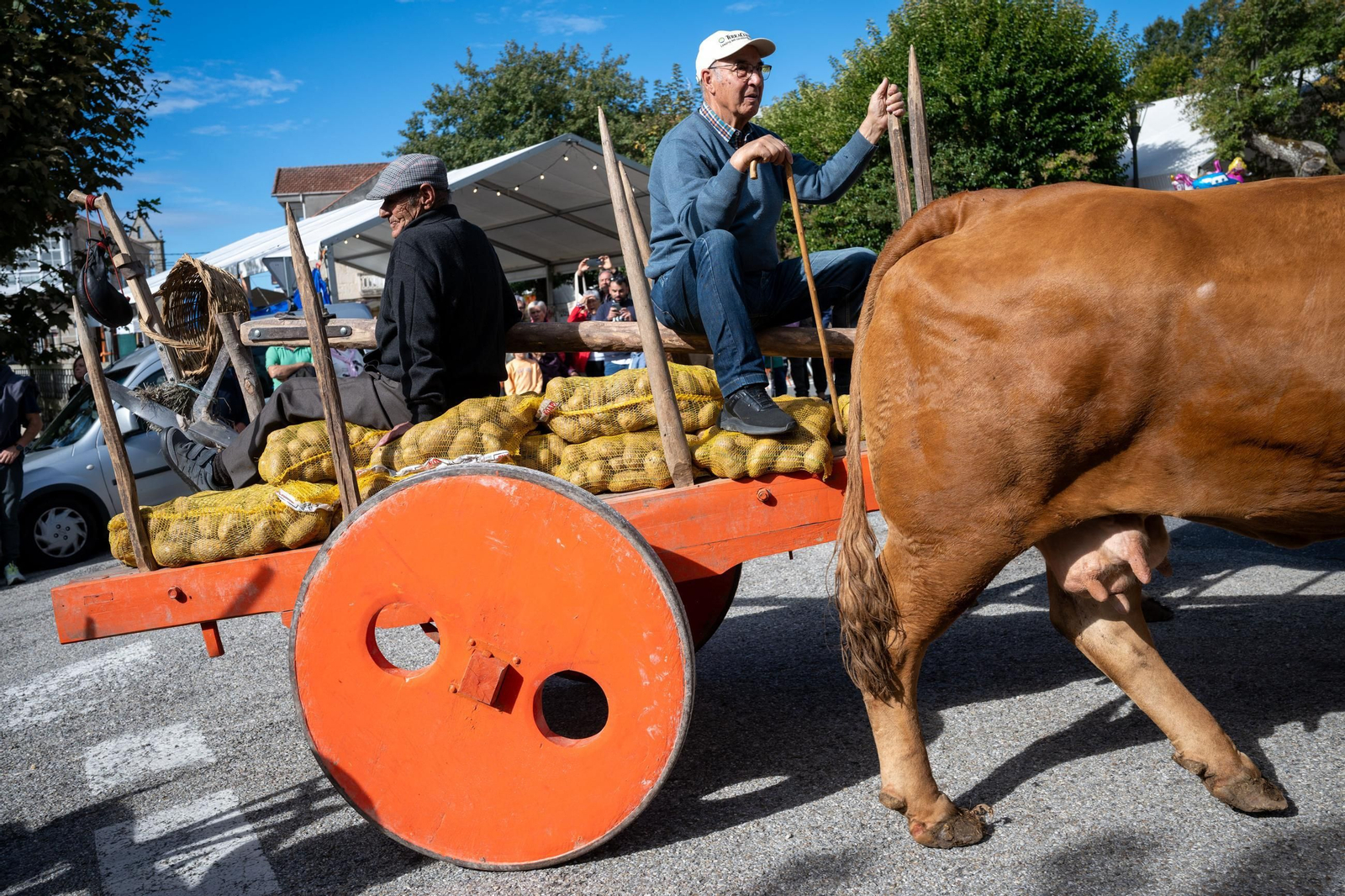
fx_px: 1307
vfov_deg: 37.8
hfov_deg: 54.4
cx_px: 672
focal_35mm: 35
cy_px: 448
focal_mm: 35
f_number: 5.6
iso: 100
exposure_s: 1/400
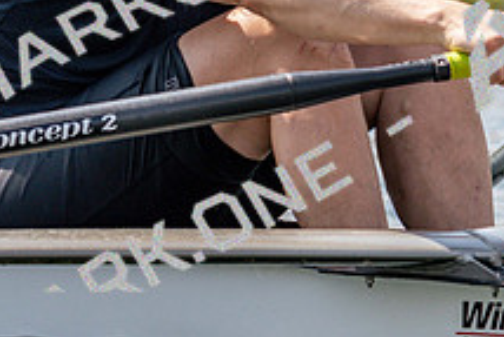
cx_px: 261
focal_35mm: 591
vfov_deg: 2.3
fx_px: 8279
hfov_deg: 3.5
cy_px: -112
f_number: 5.6
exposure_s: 1/1600
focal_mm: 218
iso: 250
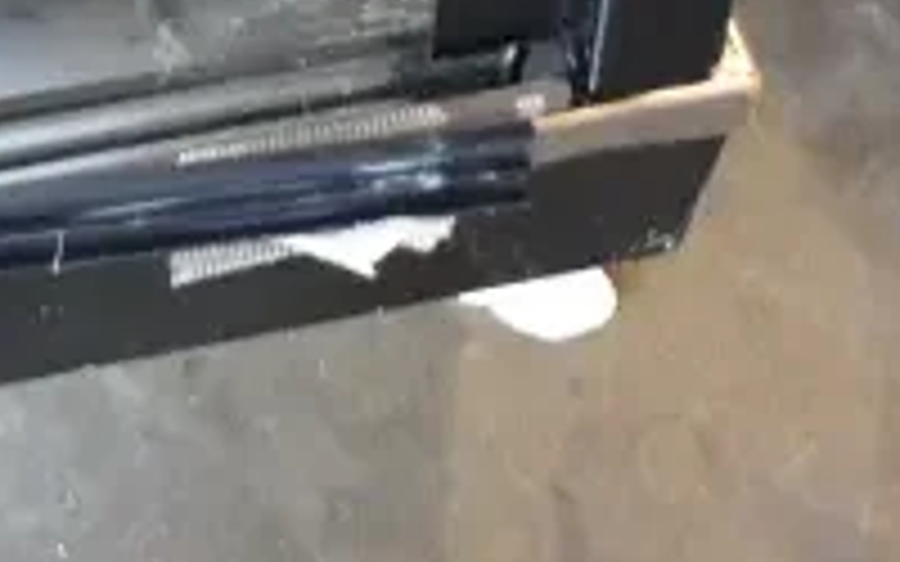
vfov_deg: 7.5
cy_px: -1146
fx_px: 3777
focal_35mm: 154
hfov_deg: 13.3
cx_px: -76
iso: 400
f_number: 3.8
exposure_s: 1/30
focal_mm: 22
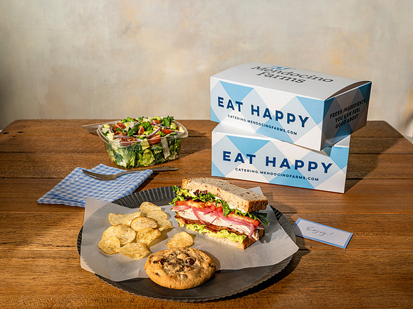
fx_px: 477
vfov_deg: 36.0
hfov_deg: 46.8
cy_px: 154
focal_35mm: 40
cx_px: 206
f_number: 10
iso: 250
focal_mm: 50.8
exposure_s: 1/125
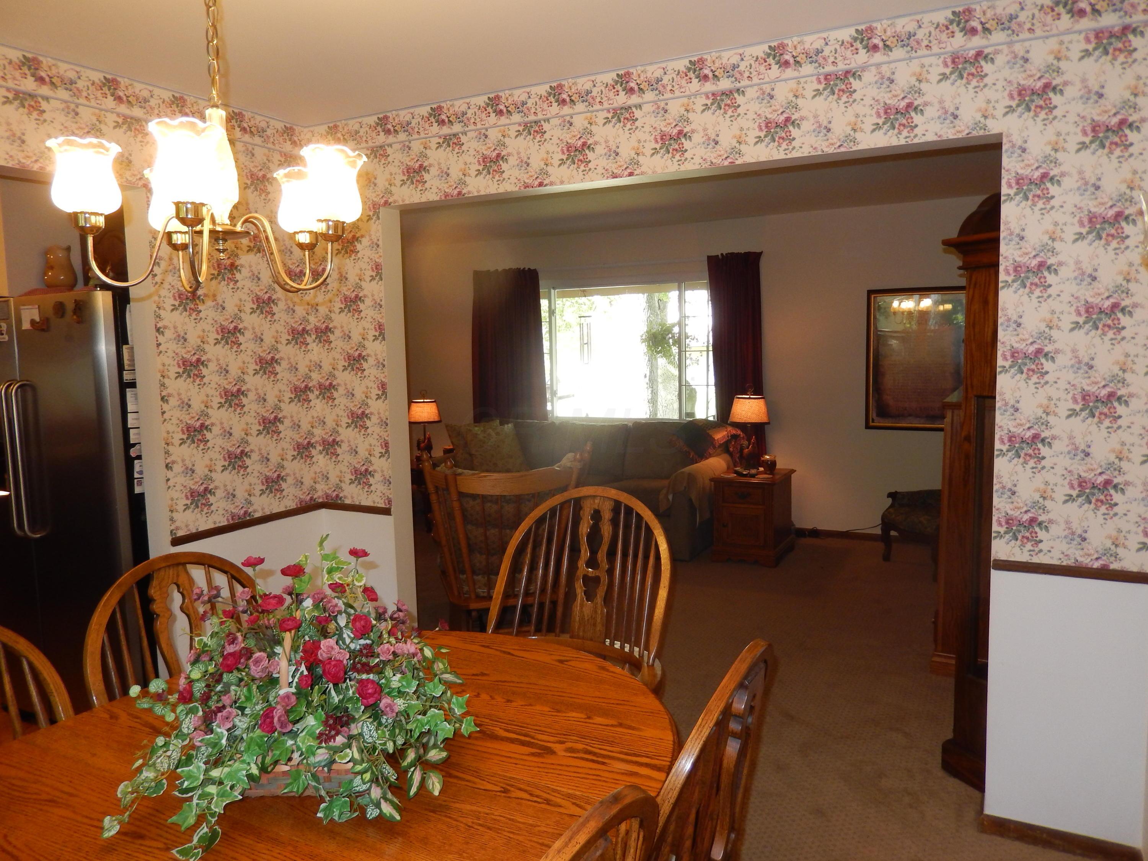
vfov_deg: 54.9
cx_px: 574
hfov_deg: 69.4
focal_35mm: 25
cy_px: 430
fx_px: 829
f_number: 3.4
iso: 200
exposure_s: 1/30
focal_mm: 4.5
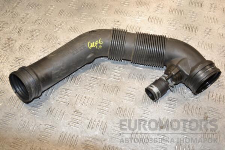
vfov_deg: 29.9
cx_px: 112
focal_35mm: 45
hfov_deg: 43.6
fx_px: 281
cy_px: 75
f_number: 5
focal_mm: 30
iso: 800
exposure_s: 1/200
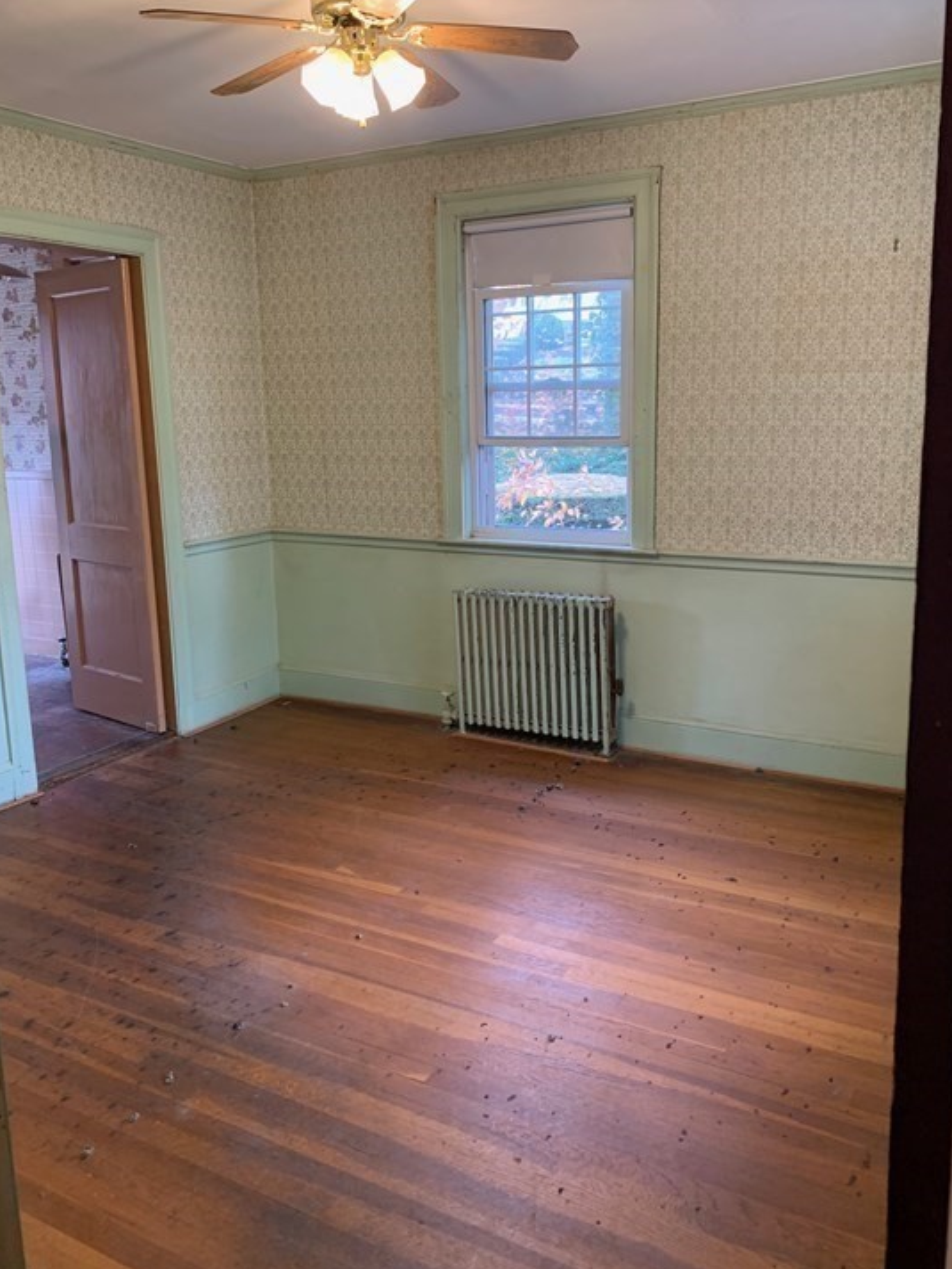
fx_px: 1026
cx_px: 479
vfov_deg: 63.4
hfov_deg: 49.8
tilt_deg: -9.9
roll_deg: +1.8
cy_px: 596
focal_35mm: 28
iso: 160
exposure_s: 1/60
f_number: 1.8
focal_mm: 4.25
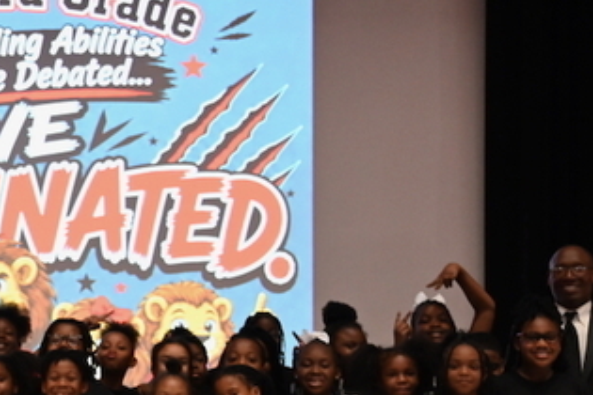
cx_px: -13
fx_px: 1805
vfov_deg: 12.2
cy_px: 487
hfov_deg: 18.1
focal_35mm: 110
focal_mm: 34.5
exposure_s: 1/100
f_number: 4
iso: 3200
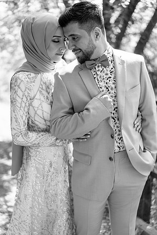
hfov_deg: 24.6
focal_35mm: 55
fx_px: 360
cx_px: 78
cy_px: 118
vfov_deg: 36.2
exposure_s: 1/500
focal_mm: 55
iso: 100
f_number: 1.8
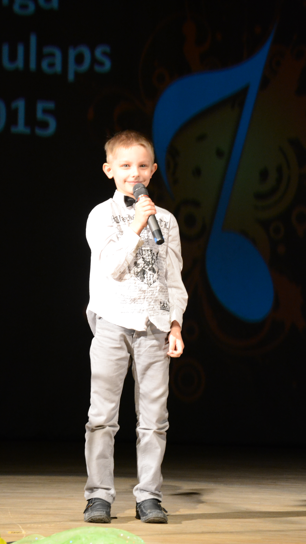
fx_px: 2048
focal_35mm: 142
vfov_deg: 15.1
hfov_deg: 8.5
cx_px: 140
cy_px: 272
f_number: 6.3
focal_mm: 90
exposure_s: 1/50
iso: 1600
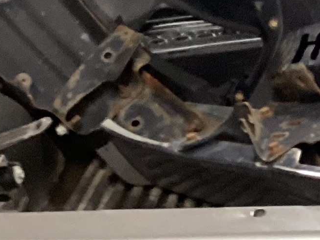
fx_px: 1424
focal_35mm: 154
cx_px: 437
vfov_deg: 9.6
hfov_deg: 12.4
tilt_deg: -21.9
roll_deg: +0.3
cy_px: 70
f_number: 2.4
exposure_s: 1/33
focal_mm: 3.3
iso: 320
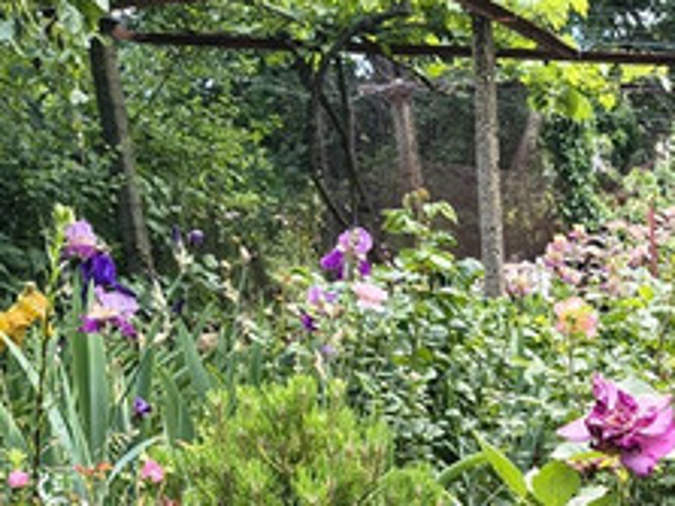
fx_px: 1345
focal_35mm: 69
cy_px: 676
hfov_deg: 26.2
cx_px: 726
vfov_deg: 19.5
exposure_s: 1/234
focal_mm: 5.56
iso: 100
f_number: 1.8
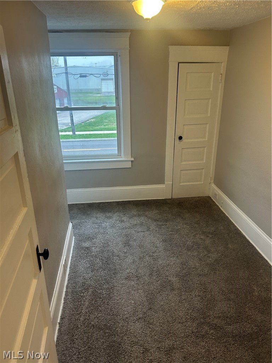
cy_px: 182
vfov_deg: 67.3
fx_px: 272
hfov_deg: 53.1
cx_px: 136
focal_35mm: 26
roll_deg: +1.9
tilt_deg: -22.8
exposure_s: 1/60
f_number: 1.5
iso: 160
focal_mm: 5.7
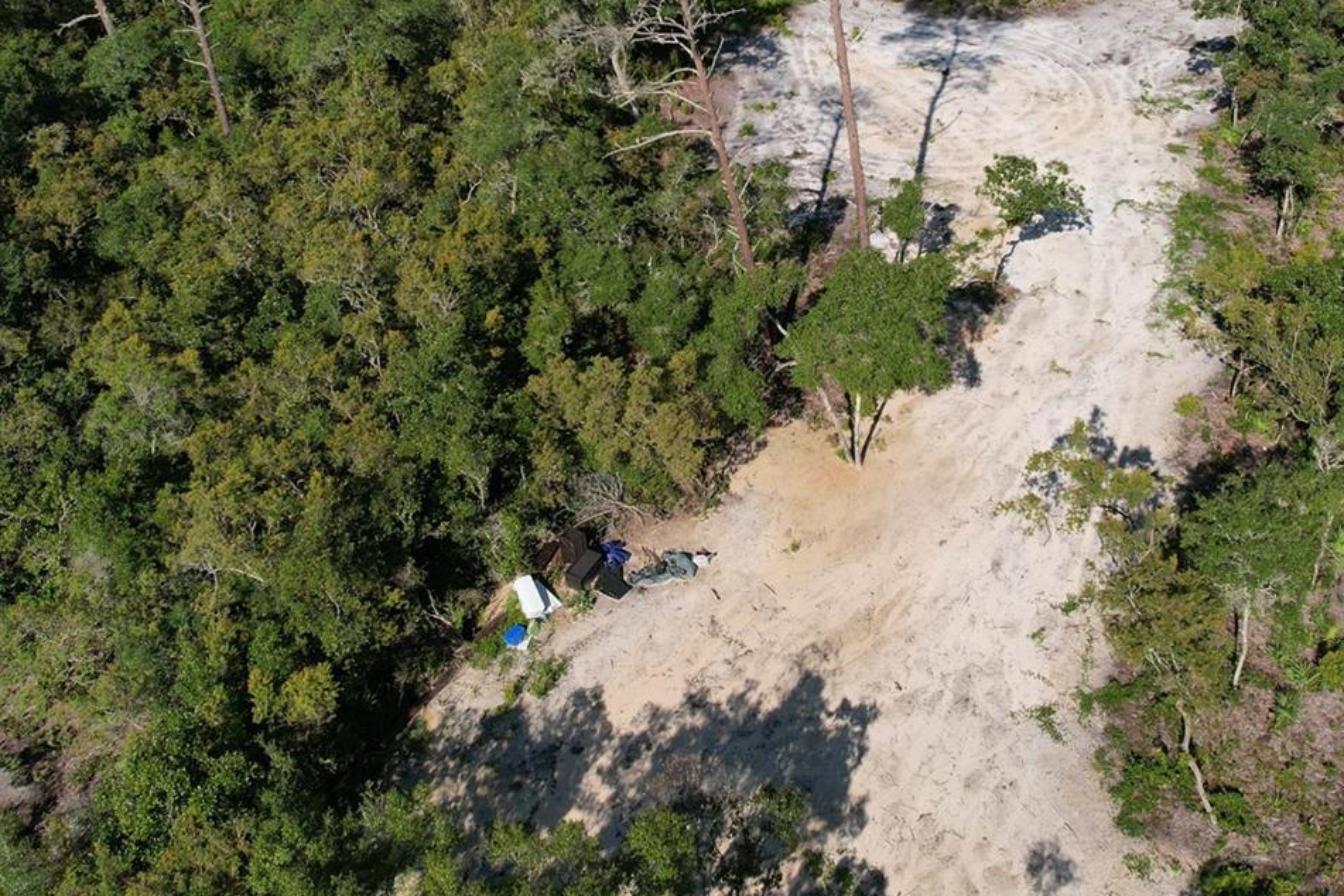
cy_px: 235
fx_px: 1381
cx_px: 756
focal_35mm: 37
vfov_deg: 35.2
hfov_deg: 51.8
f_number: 2.8
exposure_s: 1/2500
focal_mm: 8.38
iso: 100
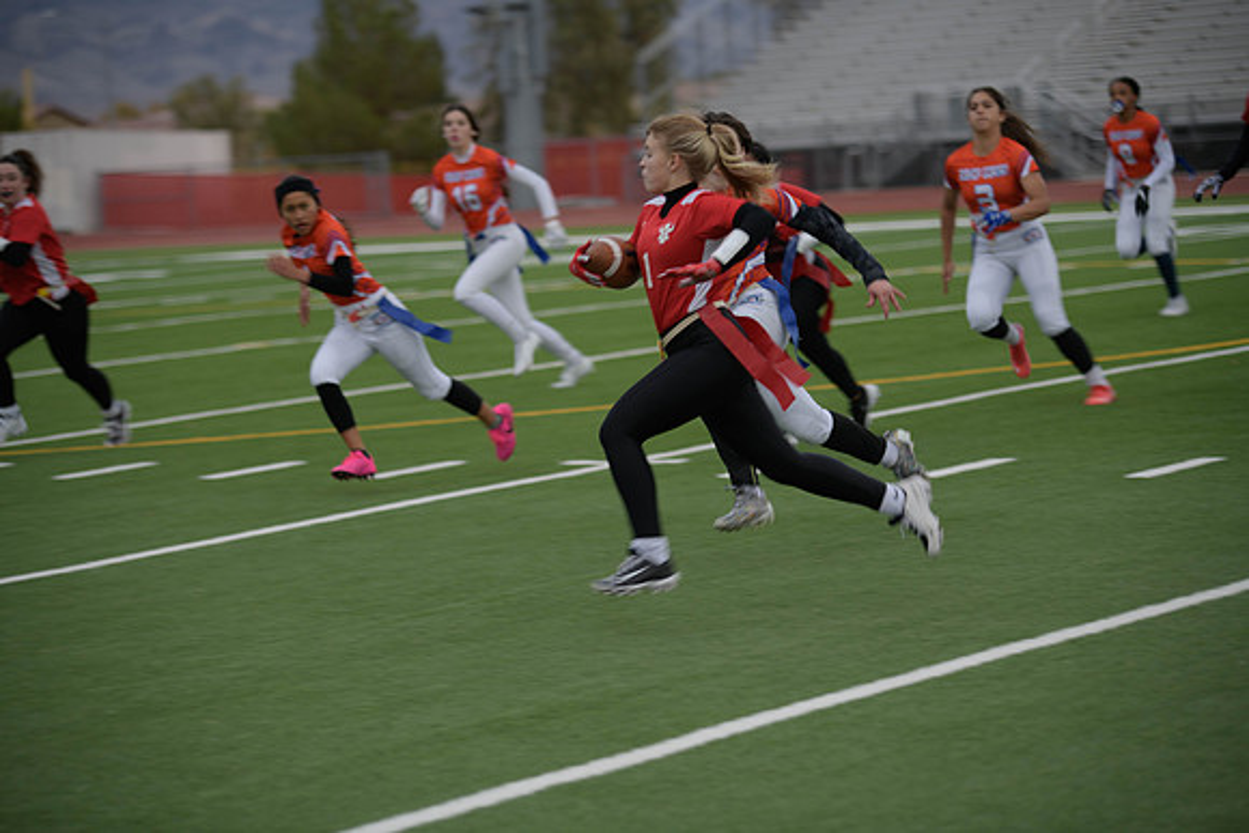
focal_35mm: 120
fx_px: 4164
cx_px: 624
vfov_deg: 11.4
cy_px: 416
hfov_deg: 17.1
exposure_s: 1/200
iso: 200
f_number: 2.8
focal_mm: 120
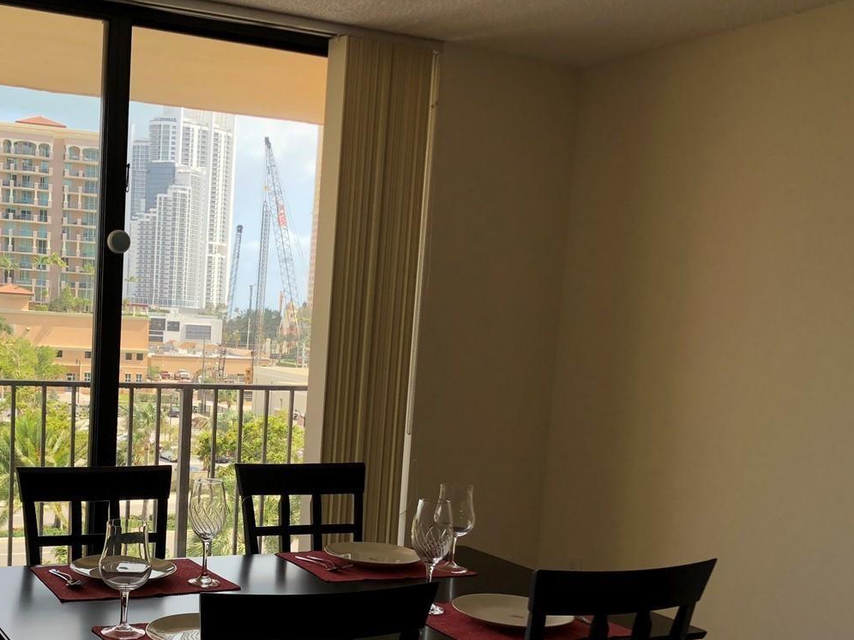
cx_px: 213
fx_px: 1110
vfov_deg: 31.9
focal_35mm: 45
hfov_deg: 40.9
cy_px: 440
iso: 20
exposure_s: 1/371
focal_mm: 4
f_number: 1.8
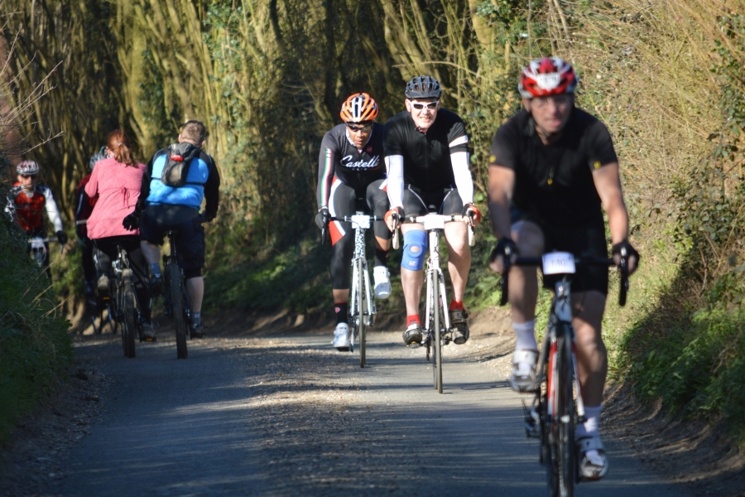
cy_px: 248
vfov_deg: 3.1
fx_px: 9312
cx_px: 372
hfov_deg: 4.6
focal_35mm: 450
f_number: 5.6
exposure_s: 1/500
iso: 400
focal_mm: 300
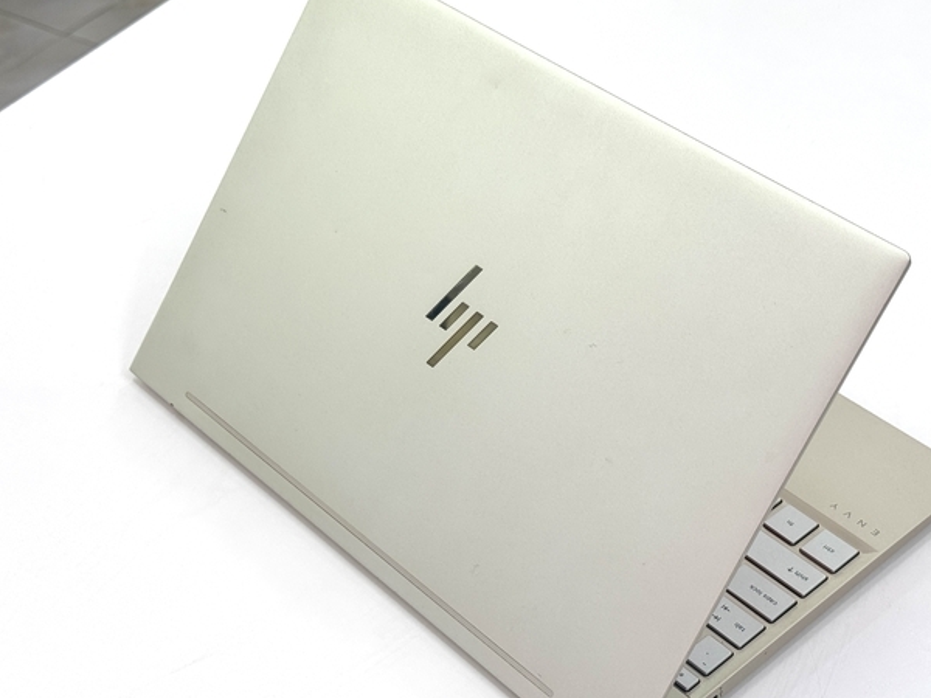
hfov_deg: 30.2
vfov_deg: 22.9
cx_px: 512
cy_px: 360
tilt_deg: -40.8
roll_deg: +2.4
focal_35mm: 64
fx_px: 1721
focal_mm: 6.76
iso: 50
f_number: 1.78
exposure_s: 1/176
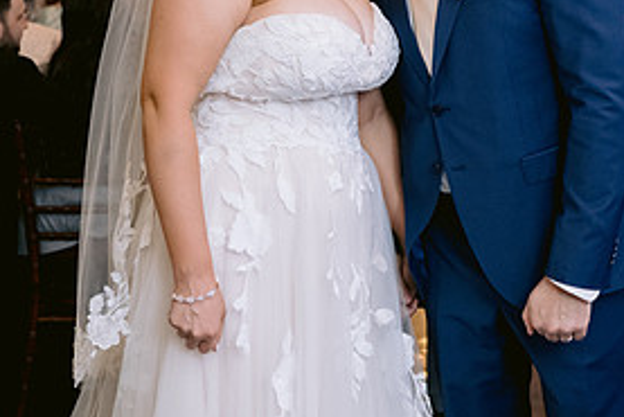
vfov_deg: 15.7
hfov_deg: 23.4
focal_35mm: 86
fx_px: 1491
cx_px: 451
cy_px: 36
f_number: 2.8
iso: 1600
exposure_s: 1/125
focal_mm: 35
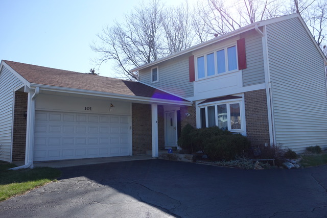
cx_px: 164
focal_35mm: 28
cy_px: 109
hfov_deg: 65.5
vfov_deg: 46.4
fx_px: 254
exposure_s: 1/250
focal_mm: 10.4
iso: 125
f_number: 5.6
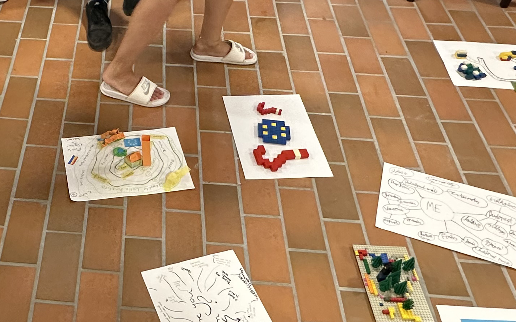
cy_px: 175
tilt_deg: -48.4
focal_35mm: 42
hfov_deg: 44.0
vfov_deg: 30.5
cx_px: 75
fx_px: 591
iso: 320
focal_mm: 2.22
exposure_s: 1/60
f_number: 2.2
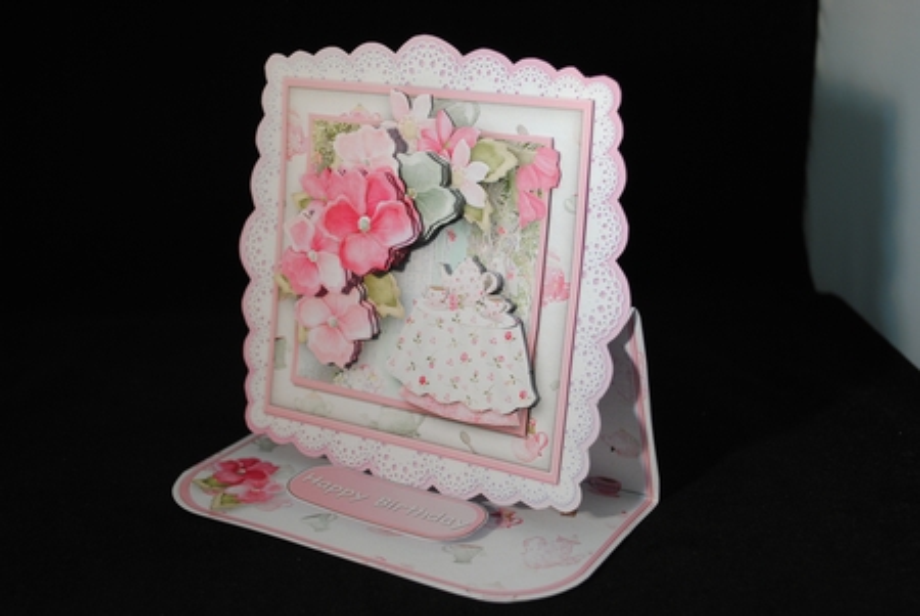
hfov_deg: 38.8
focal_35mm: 51
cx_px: 460
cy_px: 308
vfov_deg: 26.5
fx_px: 1305
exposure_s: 1/30
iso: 250
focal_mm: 34
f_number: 5
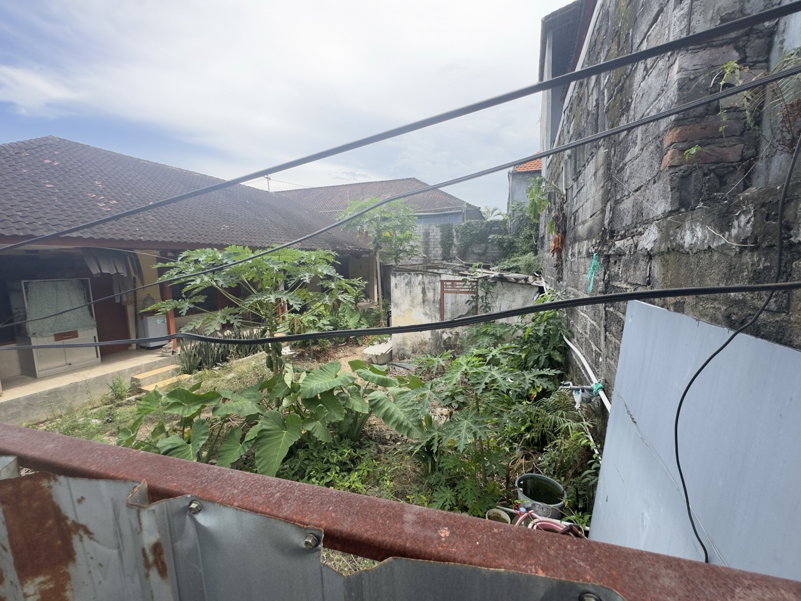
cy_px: 300
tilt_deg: -7.9
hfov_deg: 102.1
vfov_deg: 85.7
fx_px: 324
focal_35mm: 14
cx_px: 400
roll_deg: +1.0
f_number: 2.2
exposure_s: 1/233
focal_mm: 2.22
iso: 40
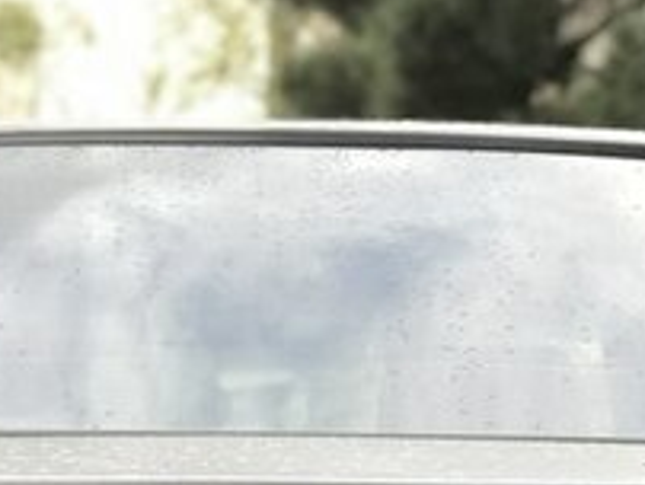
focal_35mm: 186
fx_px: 3470
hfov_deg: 10.6
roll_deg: -2.4
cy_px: 700
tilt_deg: -2.3
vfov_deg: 7.9
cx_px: 188
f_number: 2.8
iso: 25
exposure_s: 1/50
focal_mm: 6.6
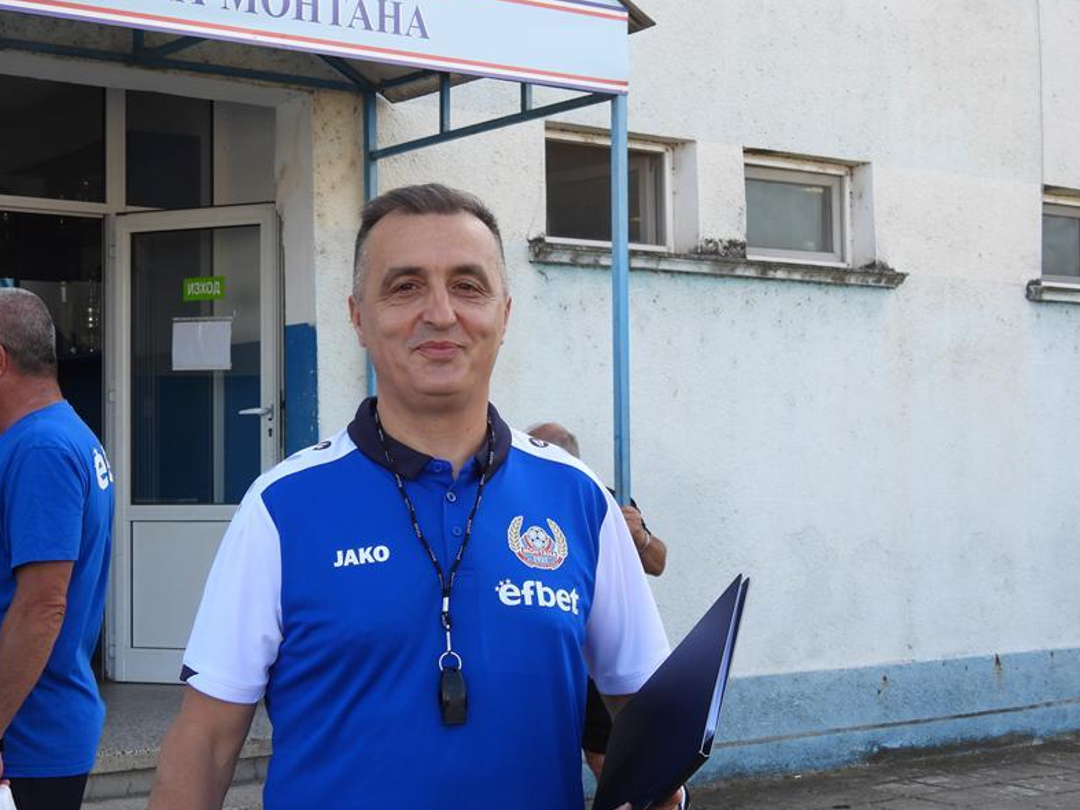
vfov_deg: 24.0
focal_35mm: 61
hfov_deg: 31.7
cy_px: 401
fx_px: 1903
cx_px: 539
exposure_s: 1/250
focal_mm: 10.7
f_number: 3.5
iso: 100
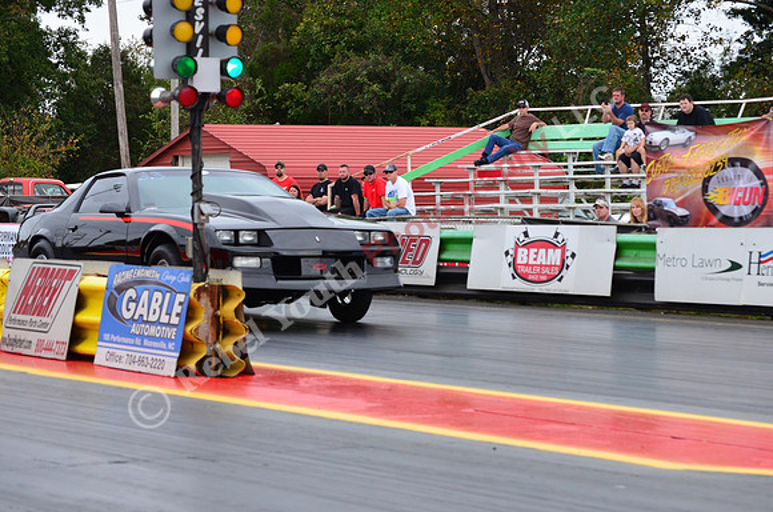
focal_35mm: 123
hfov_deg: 16.7
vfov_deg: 11.1
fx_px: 2635
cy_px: 256
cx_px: 386
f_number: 8
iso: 1000
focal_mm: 82
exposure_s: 1/1000
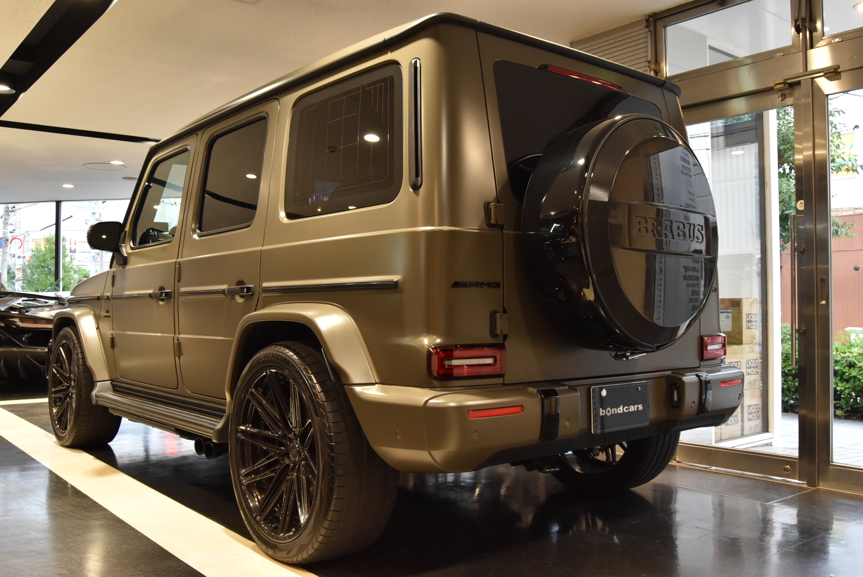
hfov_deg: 57.2
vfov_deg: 40.0
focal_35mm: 33
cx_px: 432
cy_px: 288
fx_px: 792
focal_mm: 22
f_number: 8
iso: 1100
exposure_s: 1/30
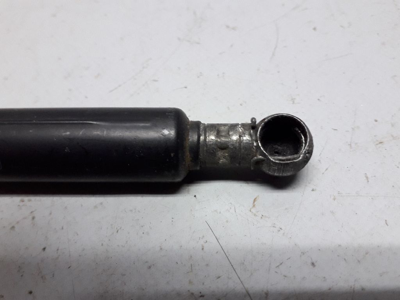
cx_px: 200
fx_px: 312
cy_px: 150
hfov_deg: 65.3
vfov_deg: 51.4
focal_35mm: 27
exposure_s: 1/25
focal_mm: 3.6
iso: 160
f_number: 1.9
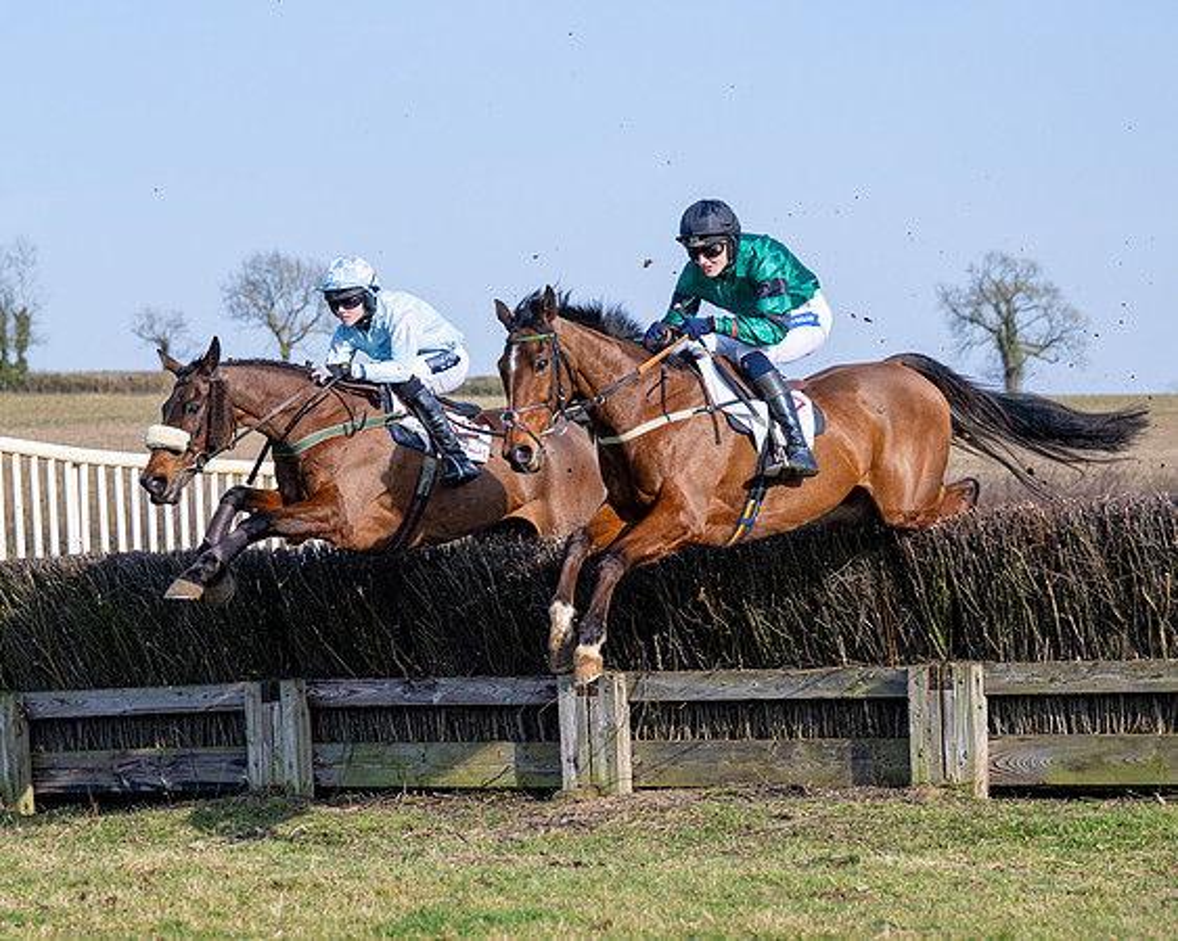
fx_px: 4383
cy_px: 549
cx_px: 367
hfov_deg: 15.3
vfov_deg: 12.3
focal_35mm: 126
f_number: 4
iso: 160
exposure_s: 1/2000
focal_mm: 83
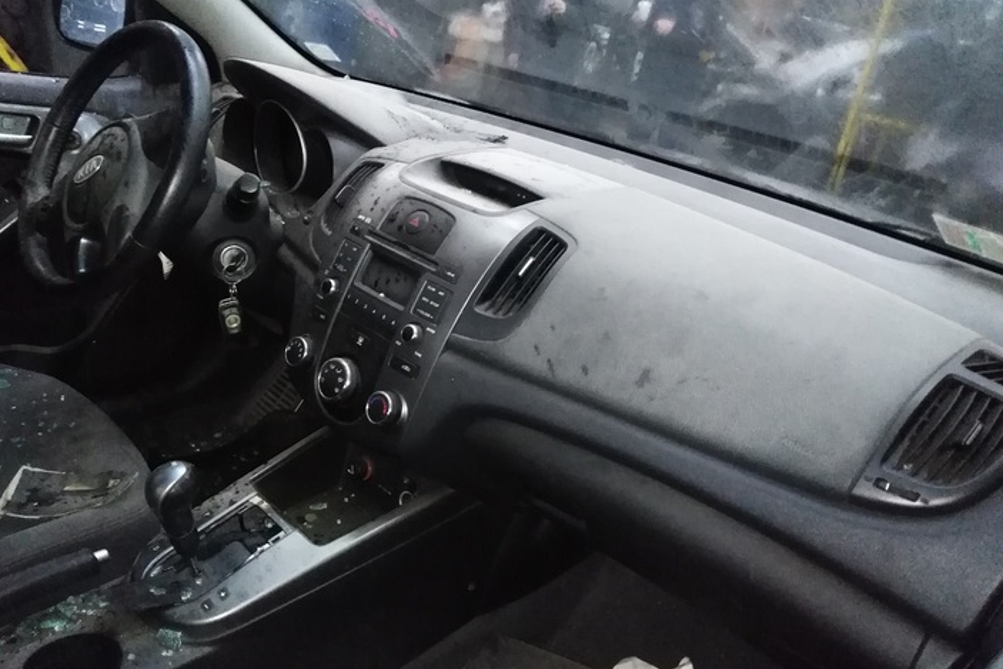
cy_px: 312
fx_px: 780
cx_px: 492
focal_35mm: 28
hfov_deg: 65.5
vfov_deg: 46.4
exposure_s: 1/12.5
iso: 2428
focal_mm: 3.46
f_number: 2.2
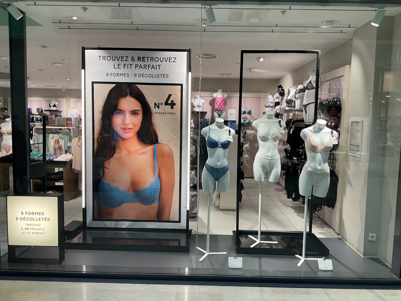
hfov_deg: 61.7
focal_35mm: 29
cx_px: 200
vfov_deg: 48.2
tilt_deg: -5.4
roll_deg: -1.0
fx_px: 336
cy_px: 150
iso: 40
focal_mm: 3
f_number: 1.8
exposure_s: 1/100
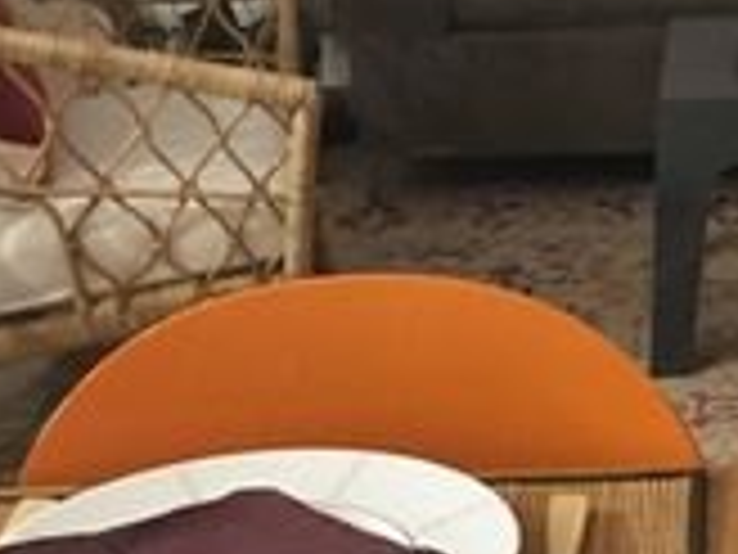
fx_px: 2260
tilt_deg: -21.2
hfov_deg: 17.7
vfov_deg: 13.9
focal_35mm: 106
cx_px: 873
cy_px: 392
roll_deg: +1.1
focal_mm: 4.15
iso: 320
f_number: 2.2
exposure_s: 1/17
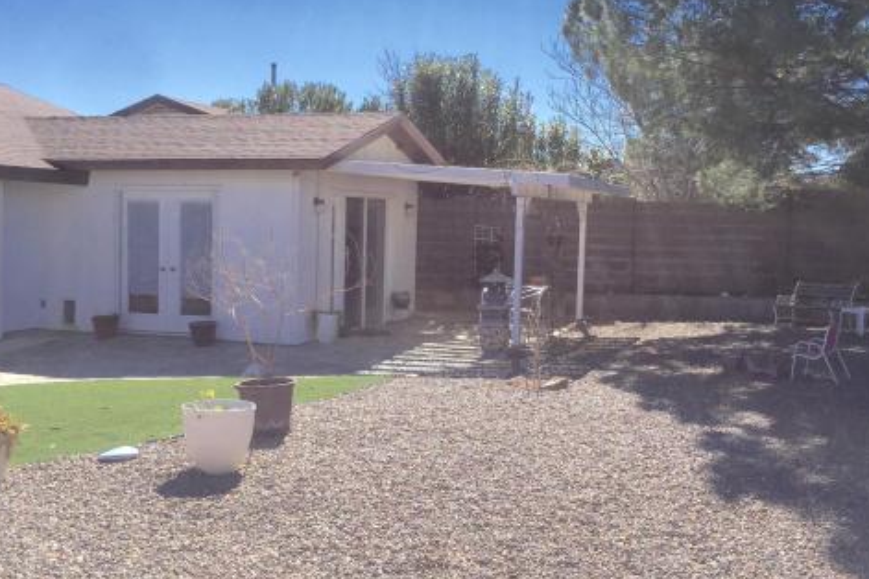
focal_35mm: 41
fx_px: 990
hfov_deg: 47.4
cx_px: 423
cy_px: 286
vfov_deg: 32.6
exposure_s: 1/2326
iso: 32
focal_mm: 4.15
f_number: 2.2
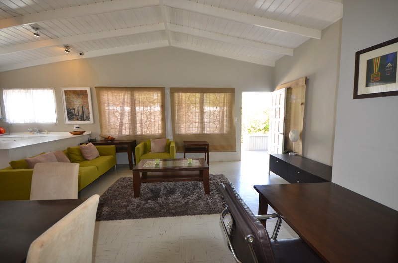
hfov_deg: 100.5
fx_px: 165
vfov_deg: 77.0
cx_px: 199
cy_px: 132
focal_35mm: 15
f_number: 4
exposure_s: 1/60
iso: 560
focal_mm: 10
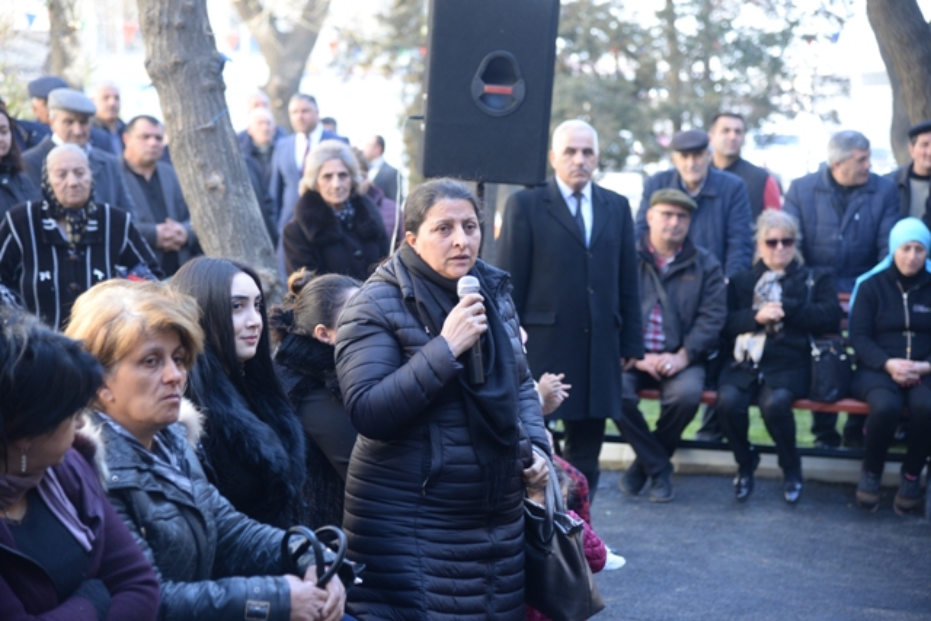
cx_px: 466
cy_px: 310
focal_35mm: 86
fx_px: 2224
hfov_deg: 23.6
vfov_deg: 15.9
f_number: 4
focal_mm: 86
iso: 560
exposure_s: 1/200
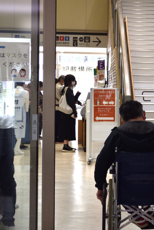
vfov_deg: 19.1
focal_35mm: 107
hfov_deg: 12.5
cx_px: 187
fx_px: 686
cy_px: 118
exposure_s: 1/80
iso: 400
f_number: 5.3
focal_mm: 40
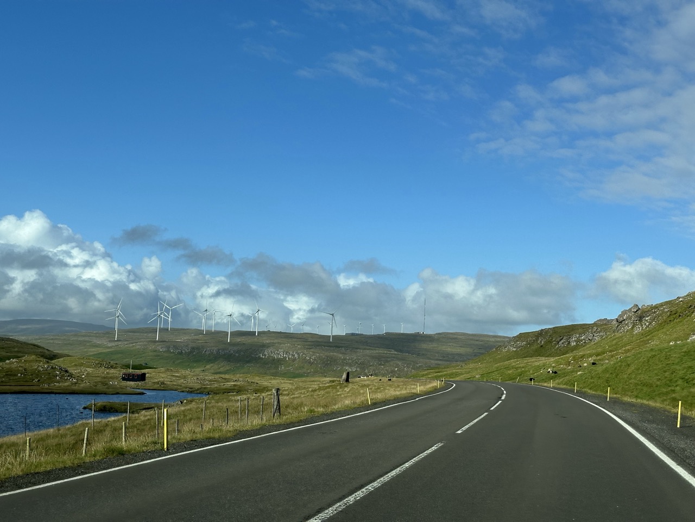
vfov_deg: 30.3
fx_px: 964
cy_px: 261
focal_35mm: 48
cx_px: 348
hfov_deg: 39.7
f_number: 1.78
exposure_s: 1/4785
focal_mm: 6.86
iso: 64
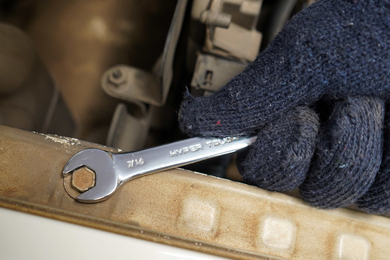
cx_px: 195
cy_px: 130
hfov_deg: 43.6
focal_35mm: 45
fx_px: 487
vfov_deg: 29.9
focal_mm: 30
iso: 500
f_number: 4
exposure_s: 1/60
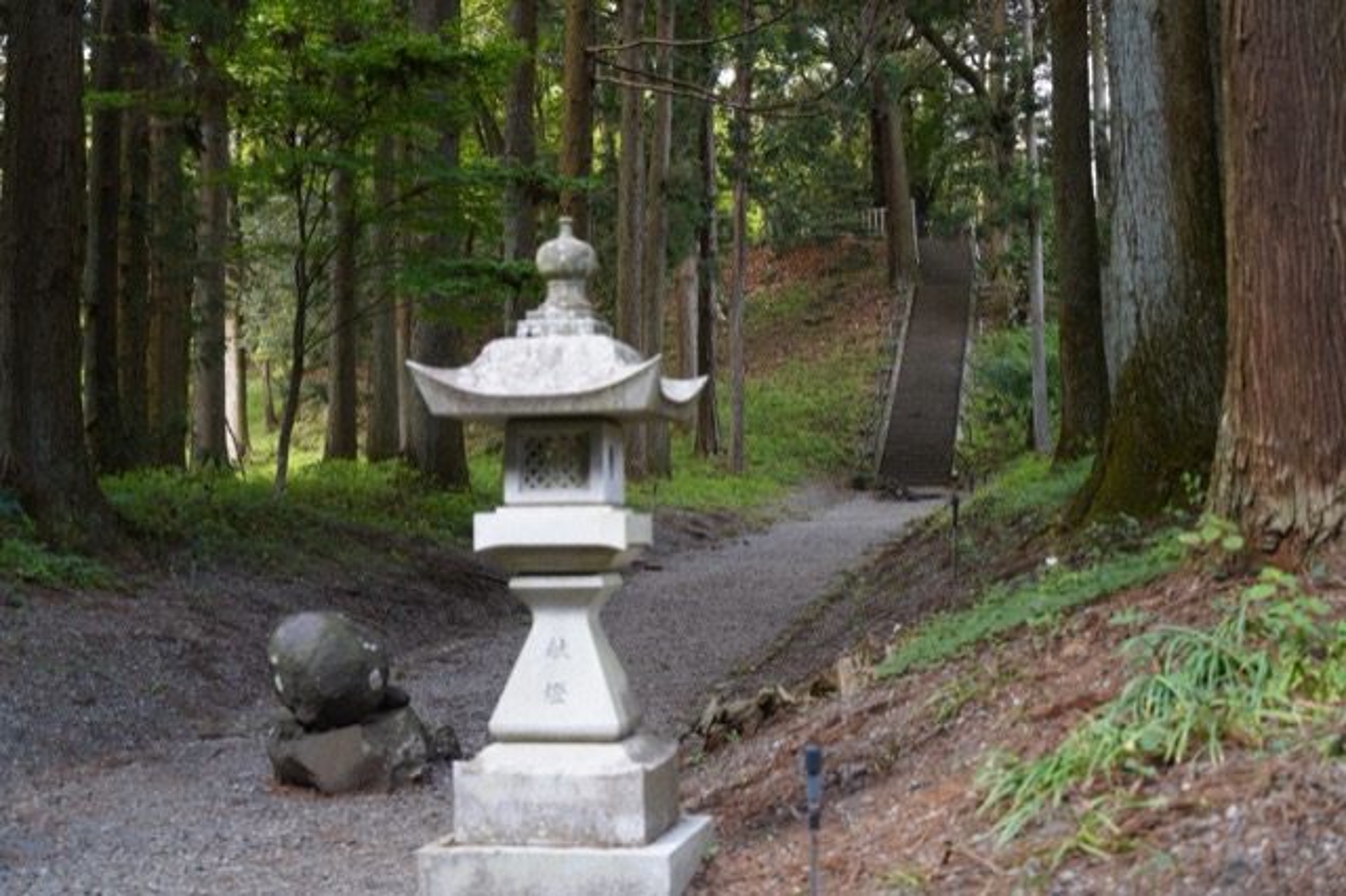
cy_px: 448
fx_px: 1831
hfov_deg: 40.4
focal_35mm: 49
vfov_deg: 27.5
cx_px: 673
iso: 400
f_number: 4.5
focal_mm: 49
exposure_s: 1/80
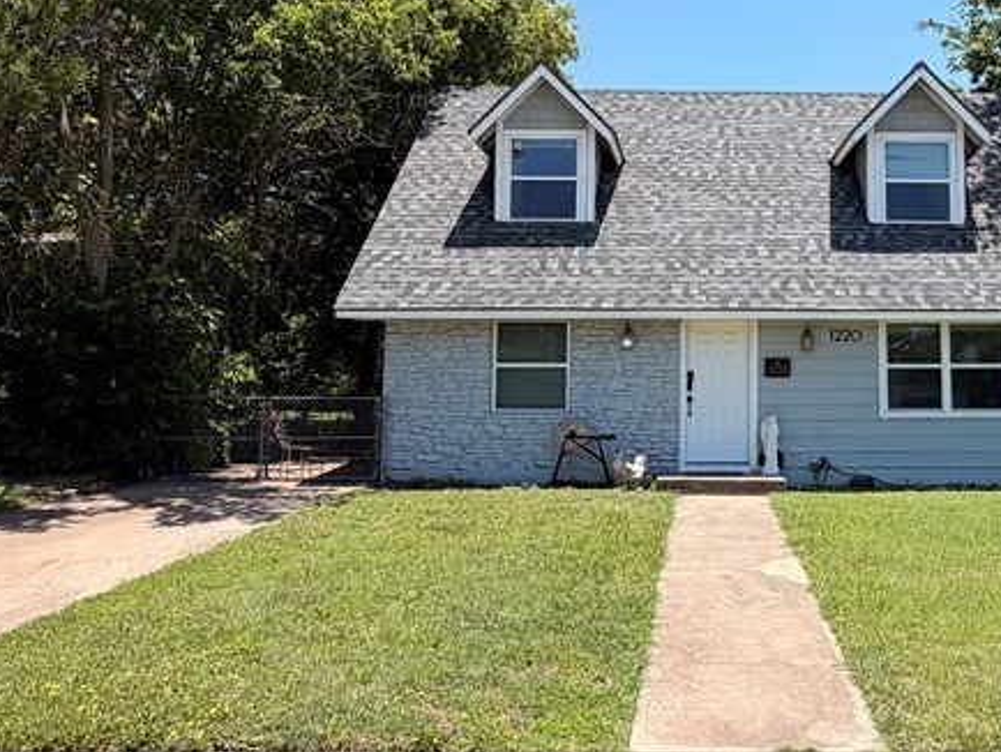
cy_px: 314
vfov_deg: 42.8
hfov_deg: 53.3
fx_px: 955
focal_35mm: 33
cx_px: 724
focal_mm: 2.22
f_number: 2.2
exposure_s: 1/770
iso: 25
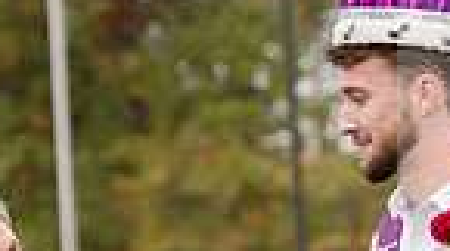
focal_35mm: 567
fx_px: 6754
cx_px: 304
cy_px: 318
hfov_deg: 3.8
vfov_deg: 2.1
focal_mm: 135
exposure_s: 1/800
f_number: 5
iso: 320
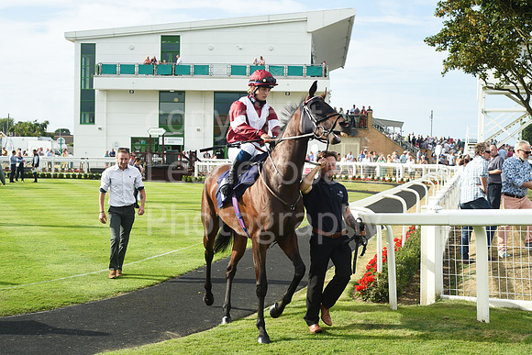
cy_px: 178
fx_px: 739
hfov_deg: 39.6
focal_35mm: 50
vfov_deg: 27.0
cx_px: 266
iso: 400
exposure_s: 1/1250
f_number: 5.6
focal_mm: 50
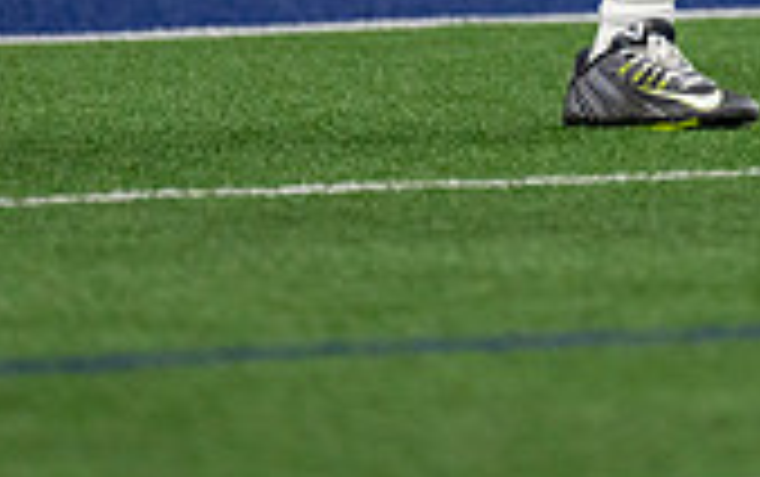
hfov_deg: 2.8
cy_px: -414
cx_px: 854
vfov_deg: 1.8
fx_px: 15550
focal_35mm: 750
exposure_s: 1/1250
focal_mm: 200
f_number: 2.8
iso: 2000
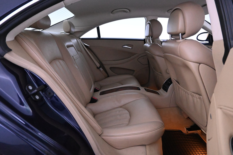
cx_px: 116
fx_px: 155
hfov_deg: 73.7
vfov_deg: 53.1
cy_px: 78
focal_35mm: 24
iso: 10000
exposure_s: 1/125
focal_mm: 16
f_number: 4
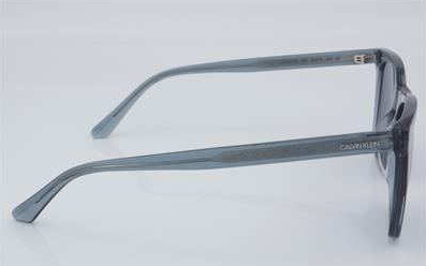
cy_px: 138
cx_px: 214
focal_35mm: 77
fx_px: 894
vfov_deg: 16.9
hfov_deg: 26.8
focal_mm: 50
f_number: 32
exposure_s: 1/4
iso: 100
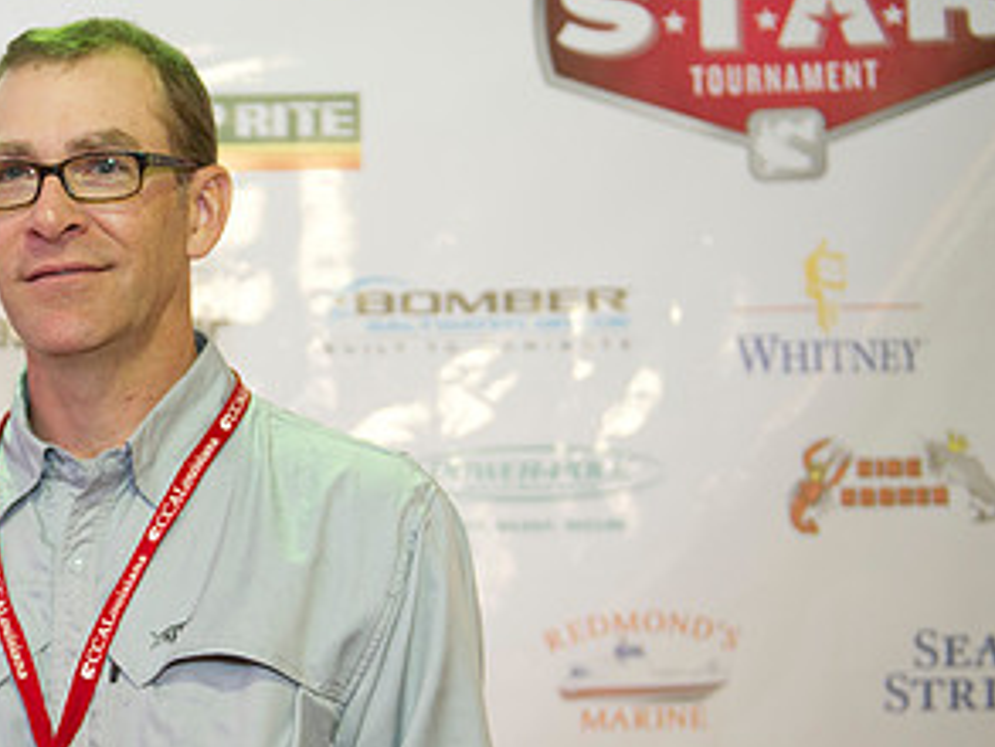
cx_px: 95
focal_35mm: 76
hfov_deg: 24.9
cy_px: 438
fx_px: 2185
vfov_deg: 19.4
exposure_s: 1/80
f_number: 2.8
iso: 1000
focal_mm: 40
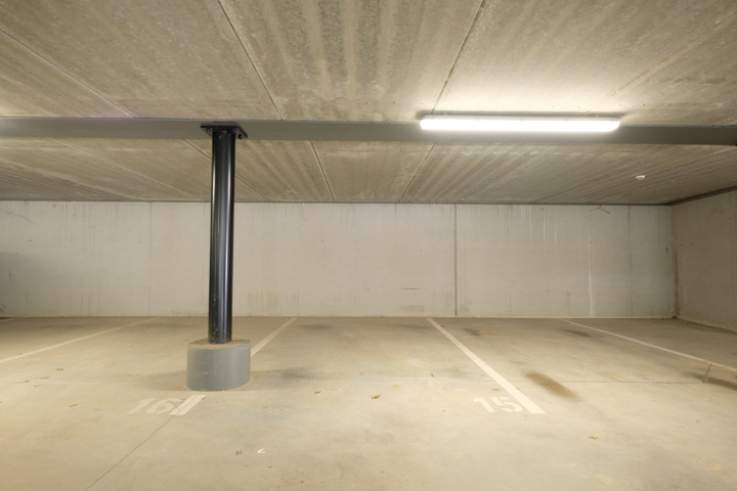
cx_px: 368
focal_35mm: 19
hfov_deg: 86.9
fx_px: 389
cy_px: 246
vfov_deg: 64.6
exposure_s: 1/17
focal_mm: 12.6
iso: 800
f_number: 4
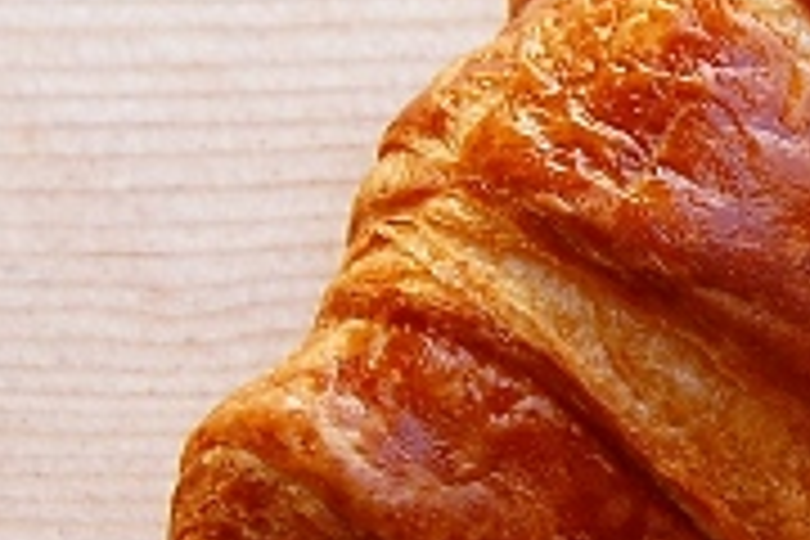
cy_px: 94
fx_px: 4567
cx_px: 1071
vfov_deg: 6.8
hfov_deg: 9.9
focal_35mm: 203
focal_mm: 38
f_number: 10
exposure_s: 1/40
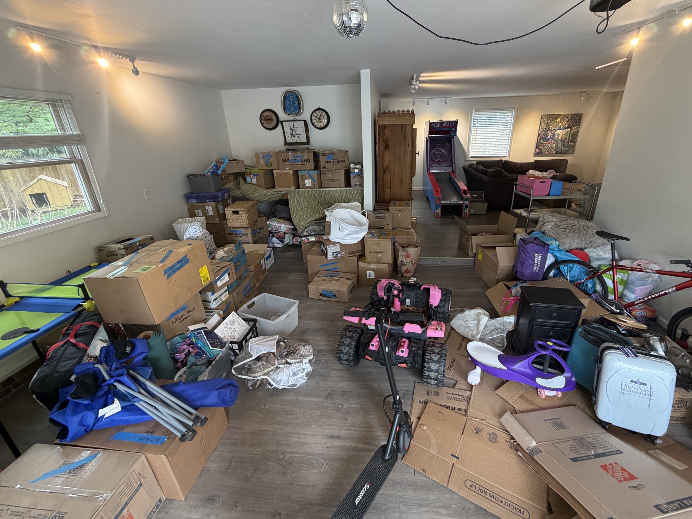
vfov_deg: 81.7
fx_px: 300
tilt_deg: -19.8
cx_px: 368
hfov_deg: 98.0
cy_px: 244
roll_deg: +1.4
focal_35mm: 15
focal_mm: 2.22
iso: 200
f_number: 2.2
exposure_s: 1/60
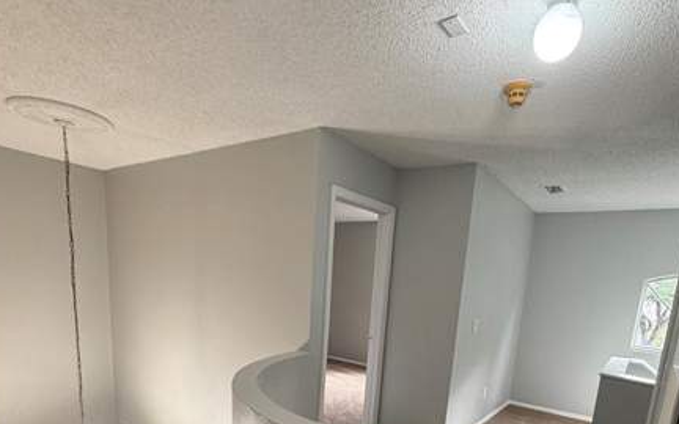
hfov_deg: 79.6
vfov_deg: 50.2
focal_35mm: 22
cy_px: 364
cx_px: 358
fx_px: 407
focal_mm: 2.22
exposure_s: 1/60
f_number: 2.2
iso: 320
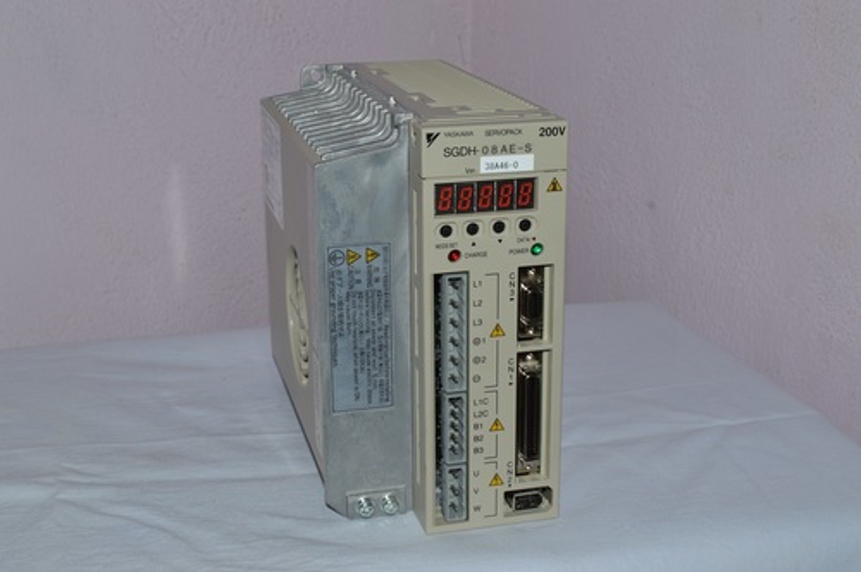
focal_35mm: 51
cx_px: 430
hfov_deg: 38.9
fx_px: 1218
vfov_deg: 26.4
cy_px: 286
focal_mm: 34
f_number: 16
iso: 100
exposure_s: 1/60
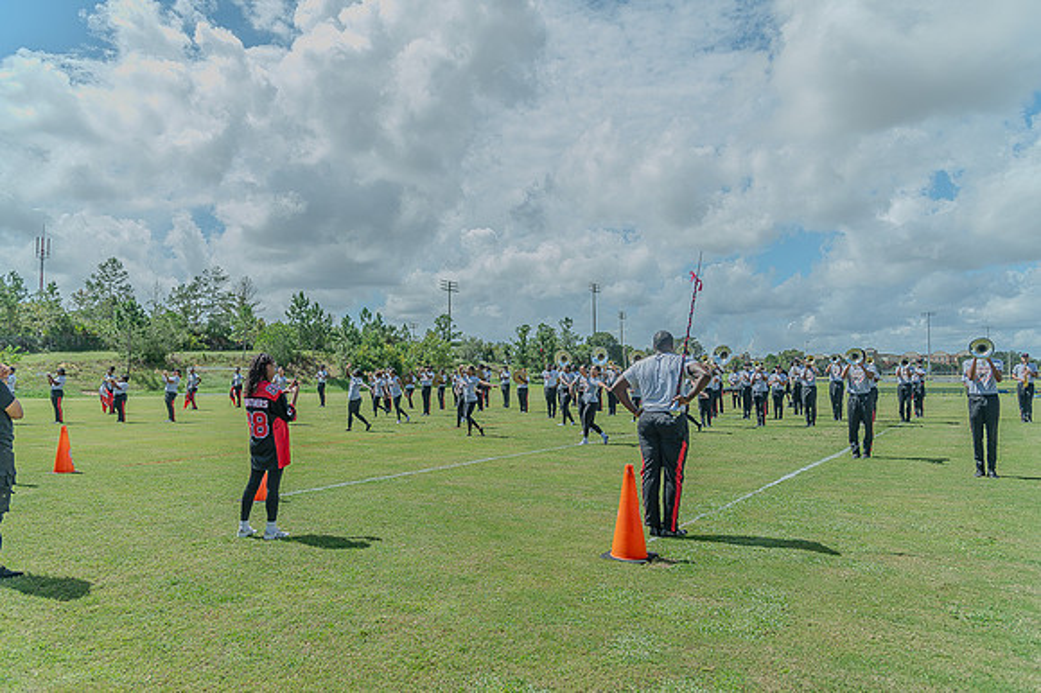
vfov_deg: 52.6
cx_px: 520
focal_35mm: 24
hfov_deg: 73.2
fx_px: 701
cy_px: 346
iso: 100
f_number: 4
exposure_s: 1/320
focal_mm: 24
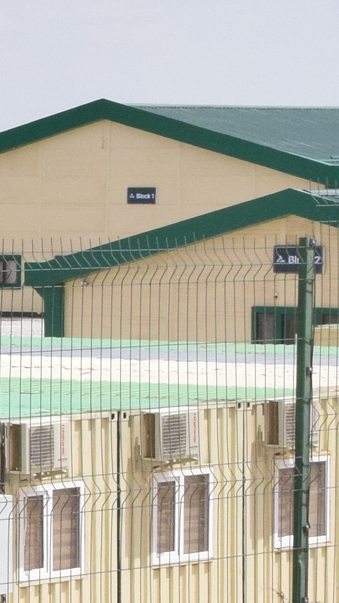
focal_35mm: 241
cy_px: 281
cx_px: -688
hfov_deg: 4.8
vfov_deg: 8.9
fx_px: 3851
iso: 800
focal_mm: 28
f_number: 14
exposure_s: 1/800
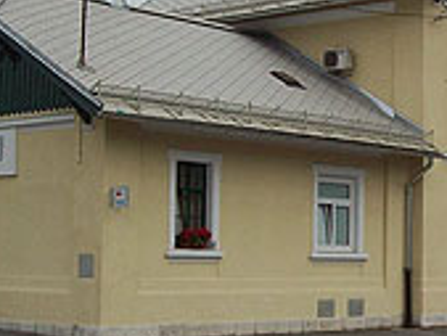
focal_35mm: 96
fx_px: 1241
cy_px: 122
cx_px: 352
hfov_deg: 20.2
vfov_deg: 15.4
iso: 80
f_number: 4.8
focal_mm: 6
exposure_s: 1/415
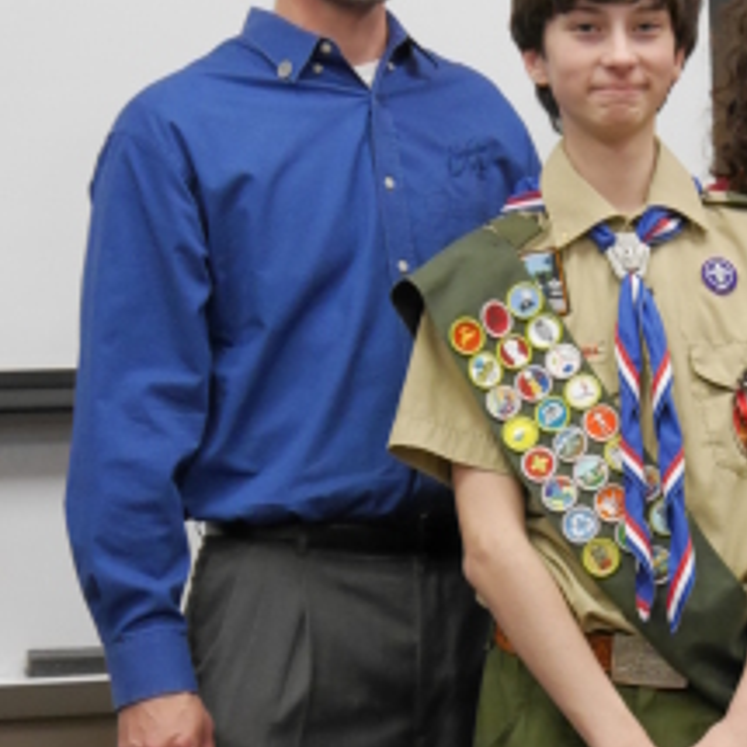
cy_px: 374
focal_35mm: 158
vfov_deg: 11.1
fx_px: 3857
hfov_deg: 11.0
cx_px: 533
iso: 3200
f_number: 4.9
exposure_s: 1/100
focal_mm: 46
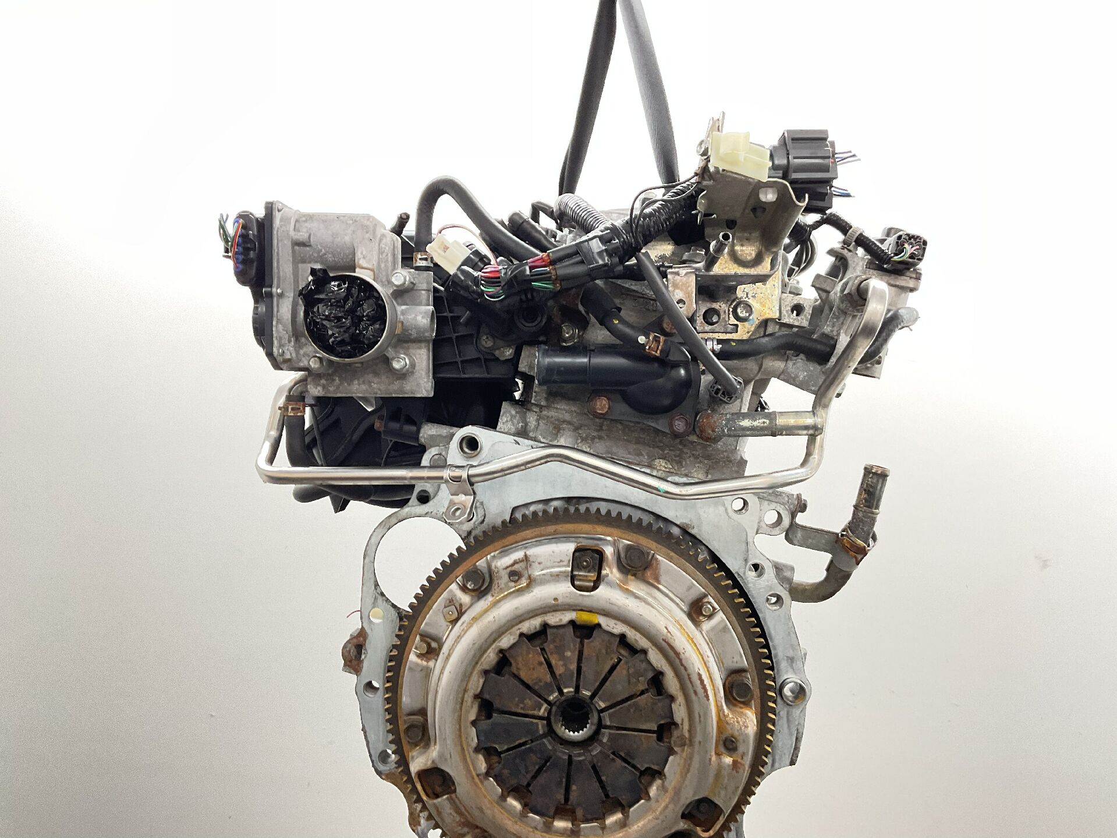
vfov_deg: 48.2
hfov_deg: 61.7
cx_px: 558
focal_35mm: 29
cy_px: 419
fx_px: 936
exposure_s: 1/50
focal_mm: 3
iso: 125
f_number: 1.8
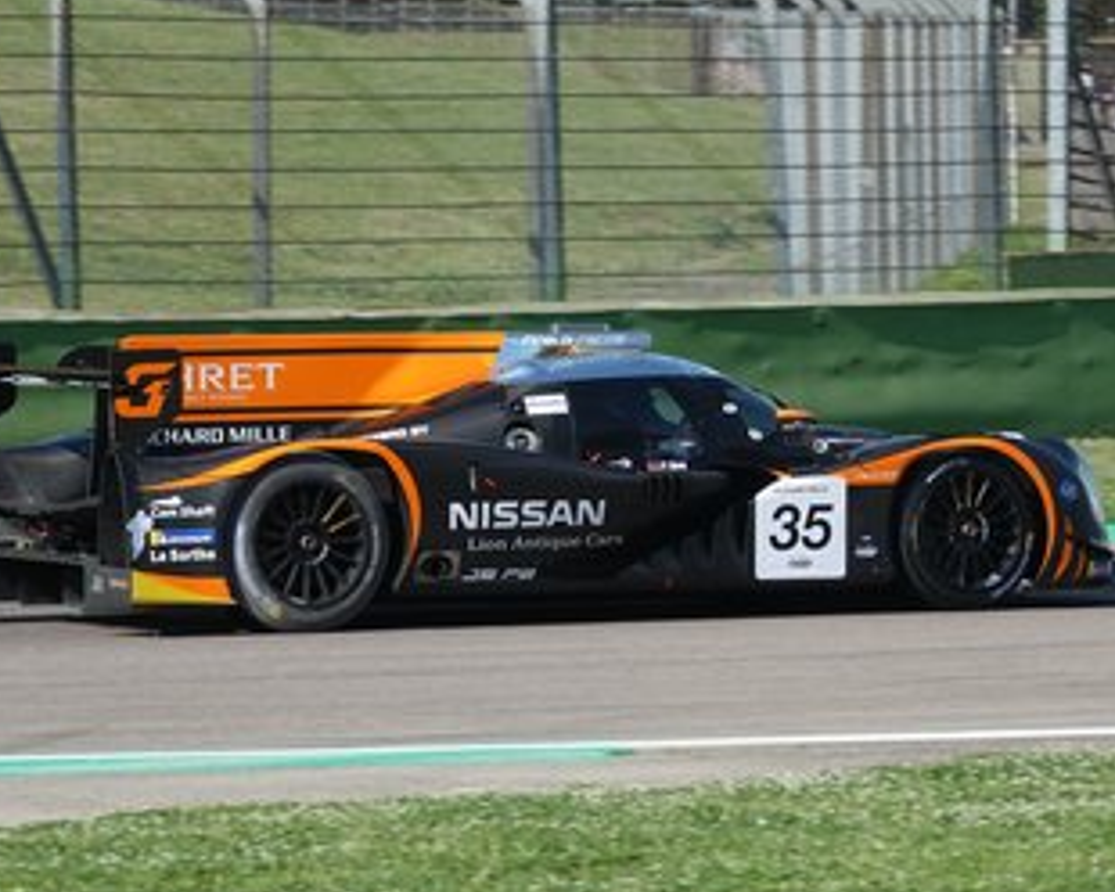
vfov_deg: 6.2
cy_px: 500
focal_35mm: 251
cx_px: 694
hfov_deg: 7.7
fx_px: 8283
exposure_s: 1/800
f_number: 5
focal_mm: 67.46
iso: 160
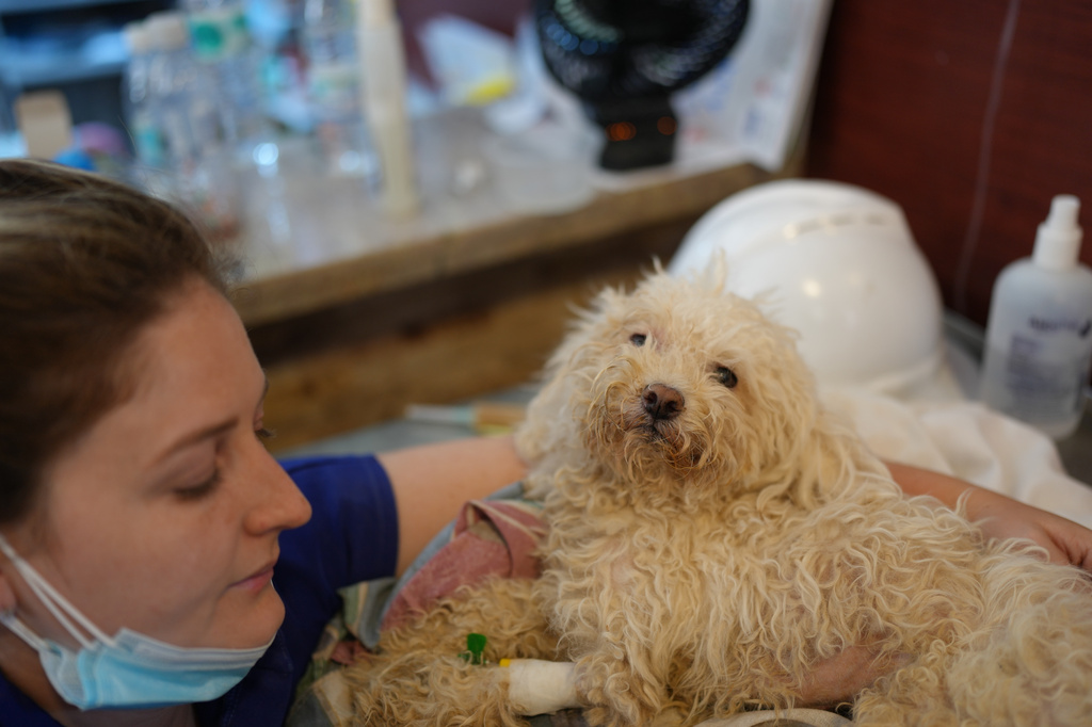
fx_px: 1061
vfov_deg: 37.8
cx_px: 546
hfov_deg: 54.4
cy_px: 364
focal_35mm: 35
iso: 400
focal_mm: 35
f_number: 1.4
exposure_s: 1/125
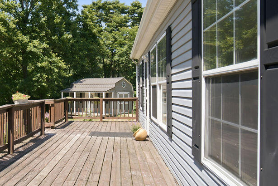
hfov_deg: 46.4
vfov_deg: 33.4
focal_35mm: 40
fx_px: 309
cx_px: 64
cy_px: 94
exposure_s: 1/500
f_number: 5.6
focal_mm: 24
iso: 250
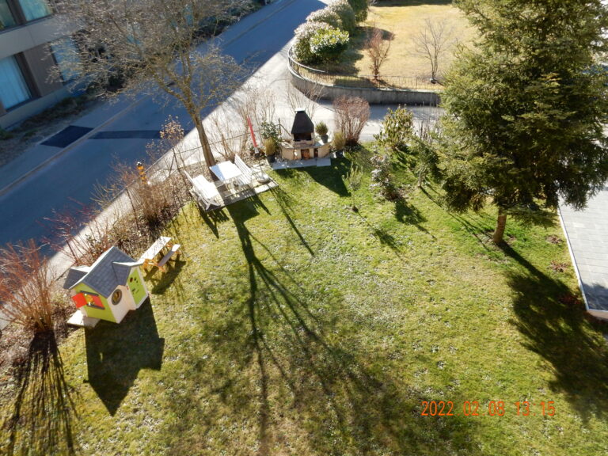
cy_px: 228
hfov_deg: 69.4
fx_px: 439
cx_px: 304
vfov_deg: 54.9
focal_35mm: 25
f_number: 3.7
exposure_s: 1/320
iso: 125
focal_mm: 4.5
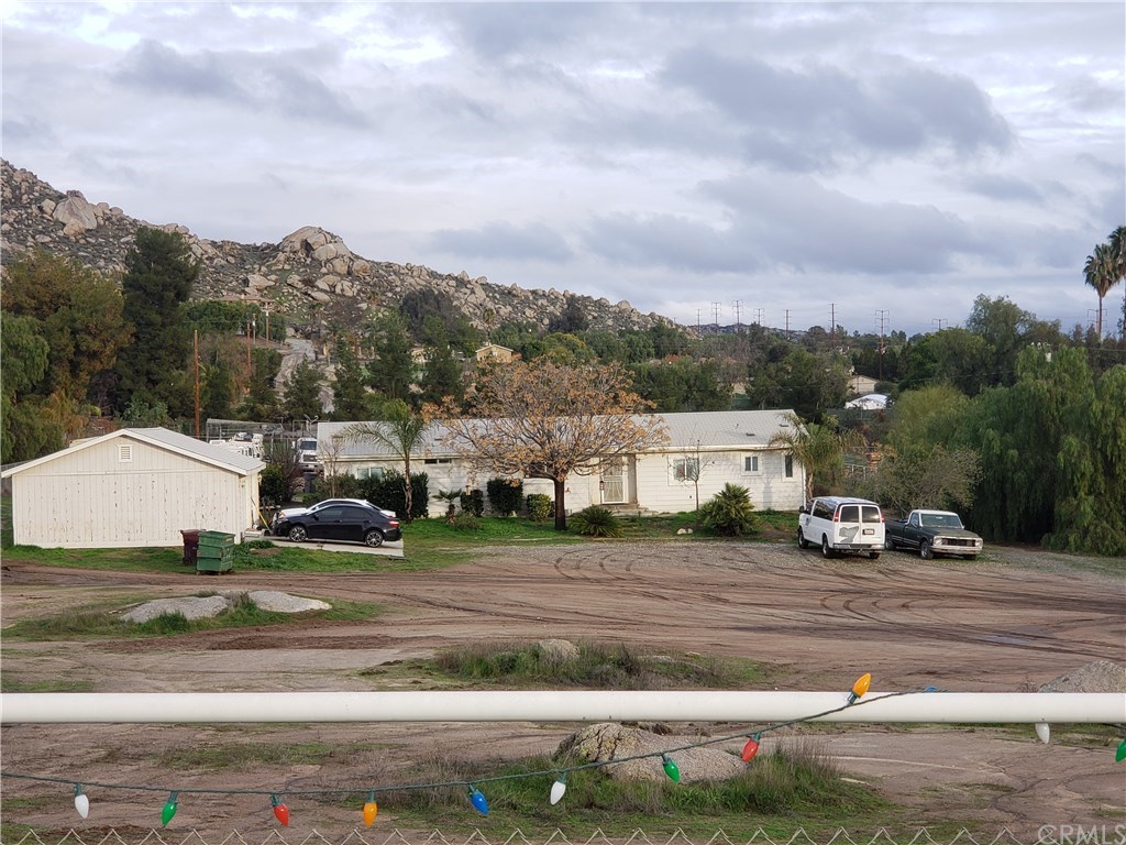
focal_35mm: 52
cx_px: 563
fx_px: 1691
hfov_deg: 36.8
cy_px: 422
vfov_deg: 28.0
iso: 32
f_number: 2.4
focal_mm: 6
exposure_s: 1/164
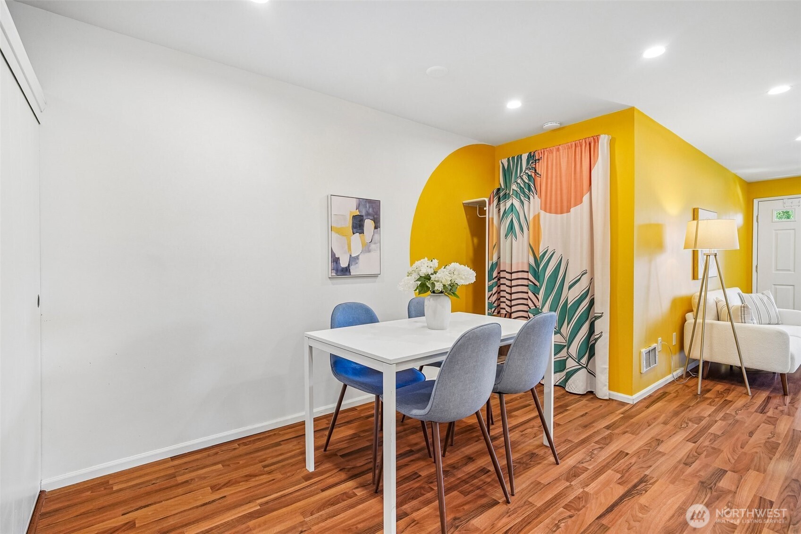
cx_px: 400
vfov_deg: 73.7
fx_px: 356
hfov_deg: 96.7
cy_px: 267
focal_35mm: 16
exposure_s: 1/25
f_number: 8
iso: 1600
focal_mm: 16
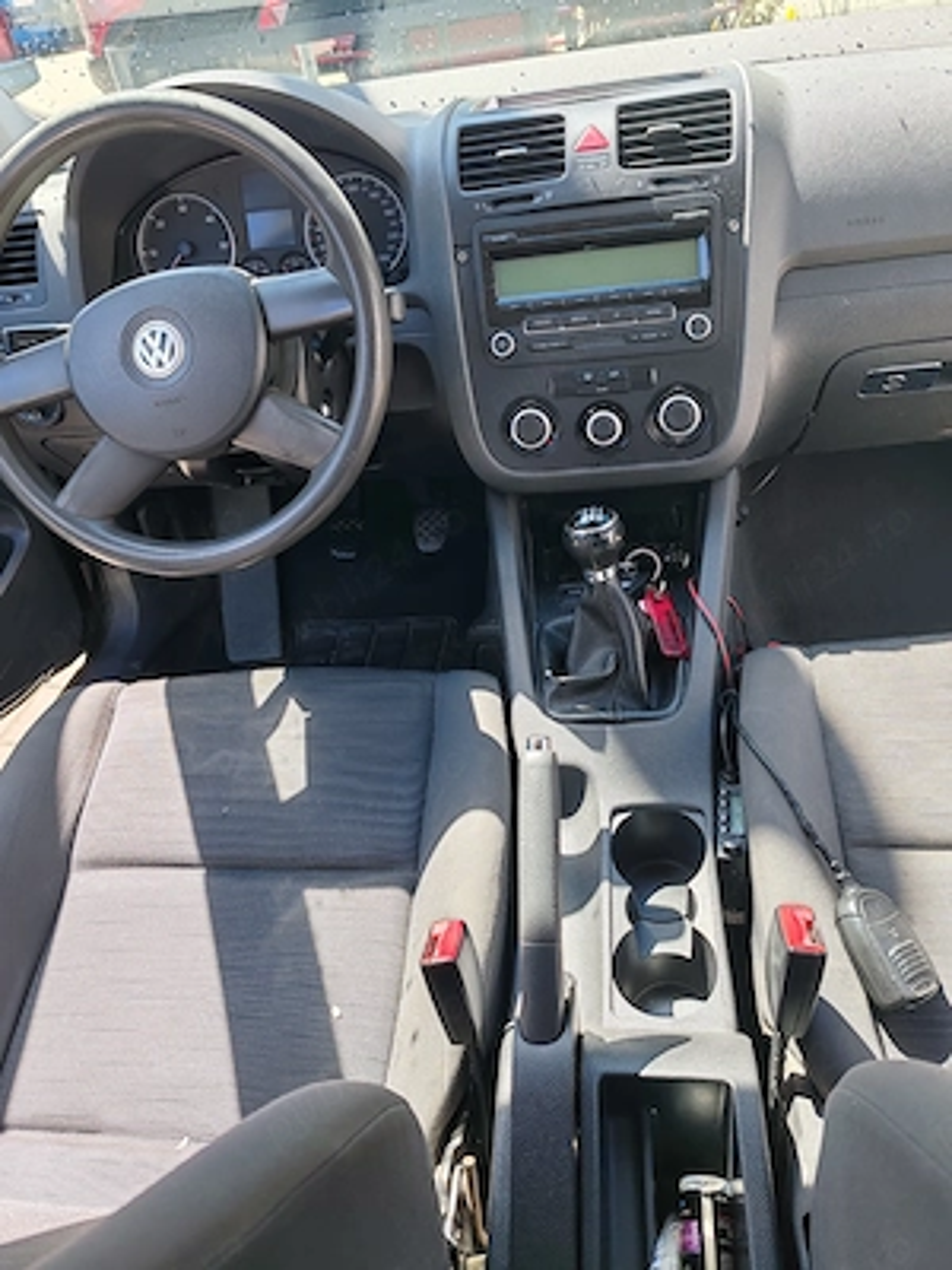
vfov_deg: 65.3
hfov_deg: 51.4
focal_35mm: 27
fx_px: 990
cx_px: 476
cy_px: 635
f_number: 1.9
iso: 50
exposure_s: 1/110
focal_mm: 6.12
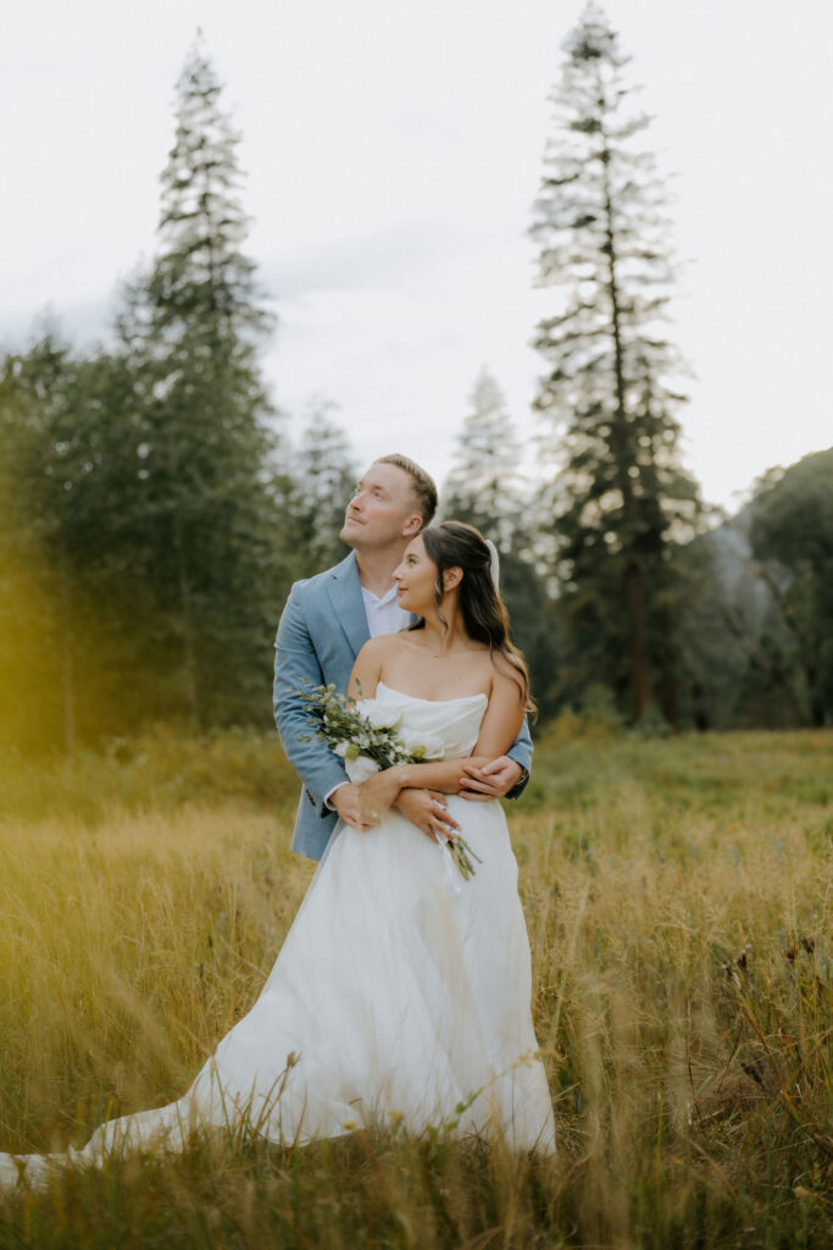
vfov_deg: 28.8
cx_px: 416
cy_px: 625
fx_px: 2429
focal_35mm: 70
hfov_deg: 19.5
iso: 200
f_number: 2.8
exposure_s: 1/250
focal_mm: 70
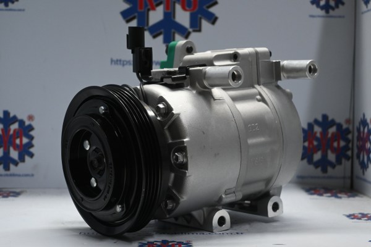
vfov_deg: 20.6
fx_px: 680
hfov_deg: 30.5
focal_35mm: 66
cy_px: 124
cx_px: 186
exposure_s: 1/80
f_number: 6
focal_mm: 44
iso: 1400
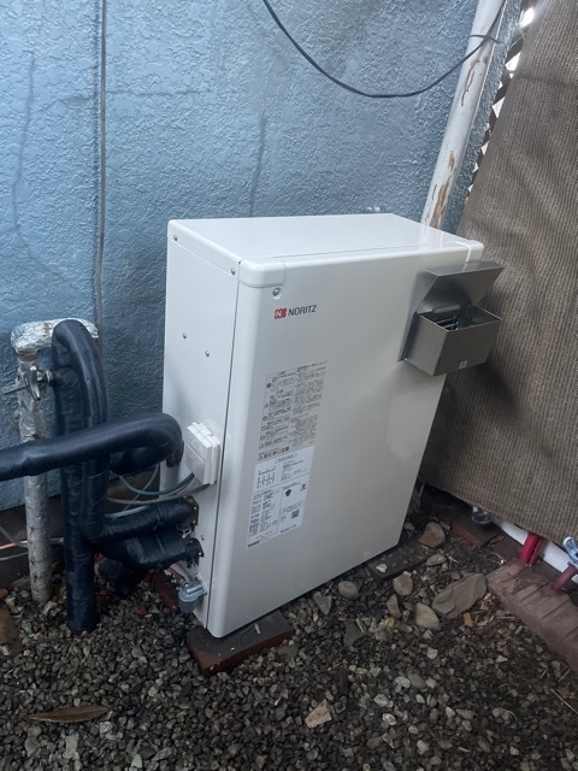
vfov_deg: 69.4
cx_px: 289
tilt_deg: -27.6
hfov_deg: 54.9
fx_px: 557
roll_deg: -9.1
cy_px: 386
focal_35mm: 25
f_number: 1.6
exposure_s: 1/40
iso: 500
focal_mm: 5.1
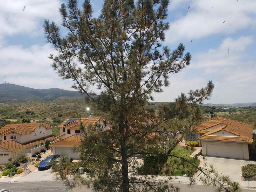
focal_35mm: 27
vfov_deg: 51.4
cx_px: 128
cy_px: 98
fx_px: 200
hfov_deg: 65.3
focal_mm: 4.3
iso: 50
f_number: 2.4
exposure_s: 1/1242
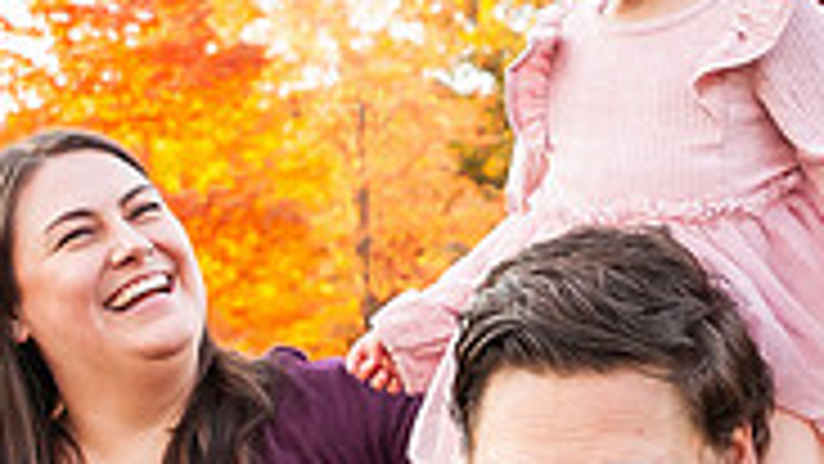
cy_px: 107
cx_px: 576
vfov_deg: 10.1
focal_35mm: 120
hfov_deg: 17.8
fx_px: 2622
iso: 640
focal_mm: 26
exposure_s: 1/200
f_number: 4.5
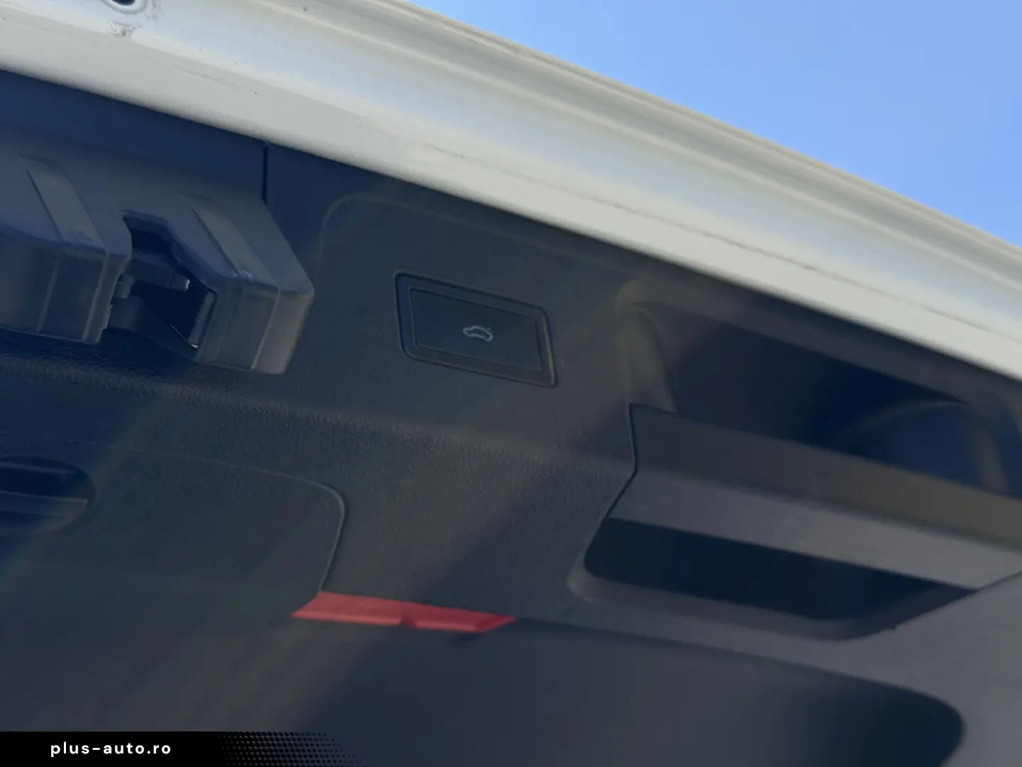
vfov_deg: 30.3
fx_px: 1417
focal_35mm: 48
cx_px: 511
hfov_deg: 39.7
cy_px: 384
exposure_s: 1/2667
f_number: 1.78
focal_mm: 6.76
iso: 80
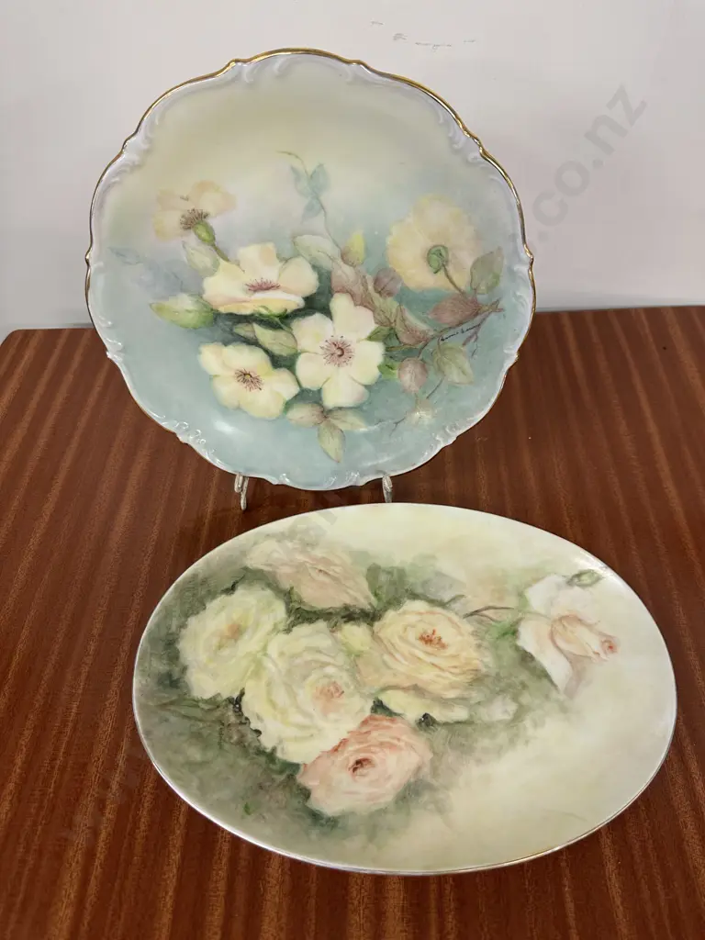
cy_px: 470
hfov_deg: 56.8
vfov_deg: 71.6
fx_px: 652
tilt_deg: -50.1
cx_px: 352
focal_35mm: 24
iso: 160
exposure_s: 1/100
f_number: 1.78
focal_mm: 6.86
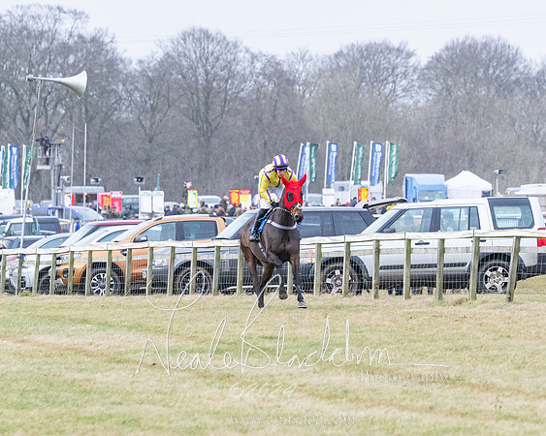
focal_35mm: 381
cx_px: 385
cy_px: 278
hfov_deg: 5.1
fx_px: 6160
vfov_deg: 4.1
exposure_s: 1/1000
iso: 1600
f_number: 4
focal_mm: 165
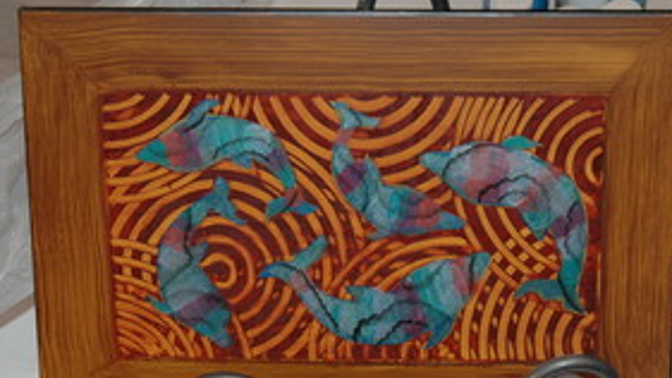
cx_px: 395
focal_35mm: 94
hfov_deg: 22.7
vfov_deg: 12.9
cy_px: 252
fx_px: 1673
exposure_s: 1/60
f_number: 4.2
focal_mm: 35
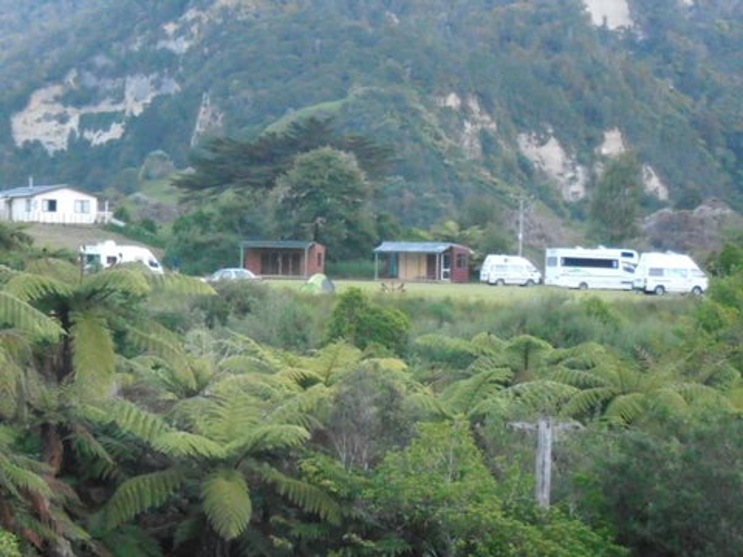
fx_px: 2383
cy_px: 278
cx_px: 372
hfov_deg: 17.7
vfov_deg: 13.3
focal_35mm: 111
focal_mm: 19.64
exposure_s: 1/100
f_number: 5.5
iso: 1600
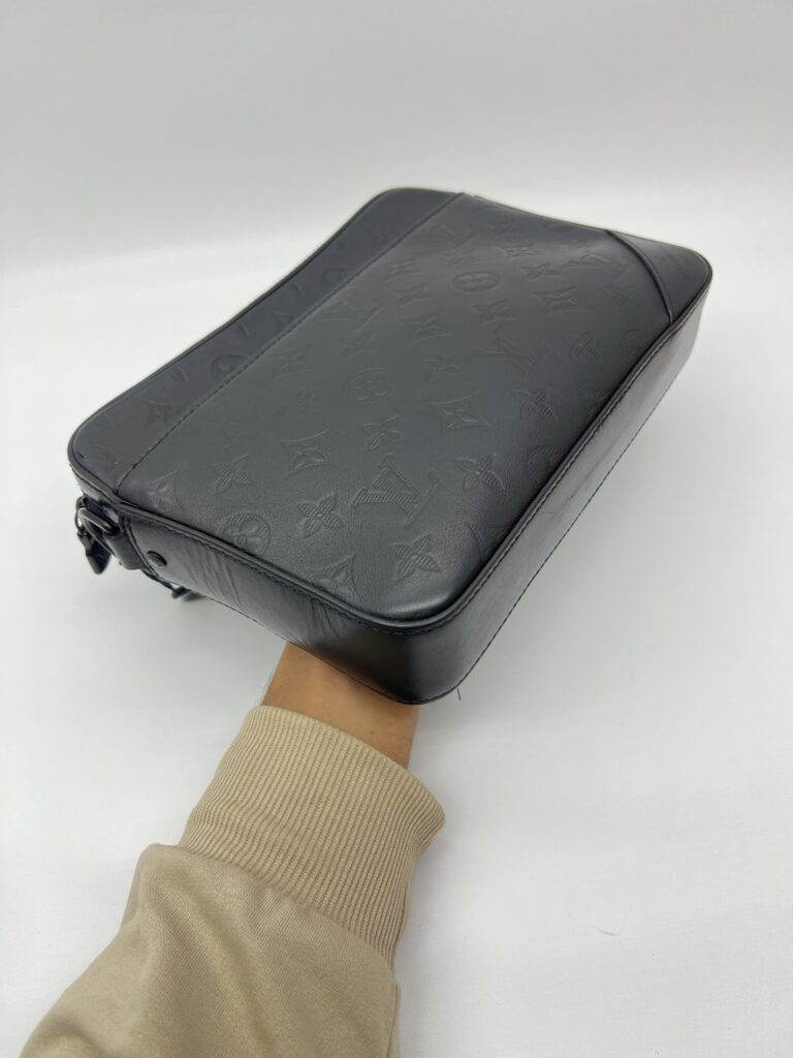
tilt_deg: -48.4
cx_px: 396
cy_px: 529
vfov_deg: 67.3
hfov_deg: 53.1
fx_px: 794
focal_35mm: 26
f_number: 1.5
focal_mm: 5.7
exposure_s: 1/100
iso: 40
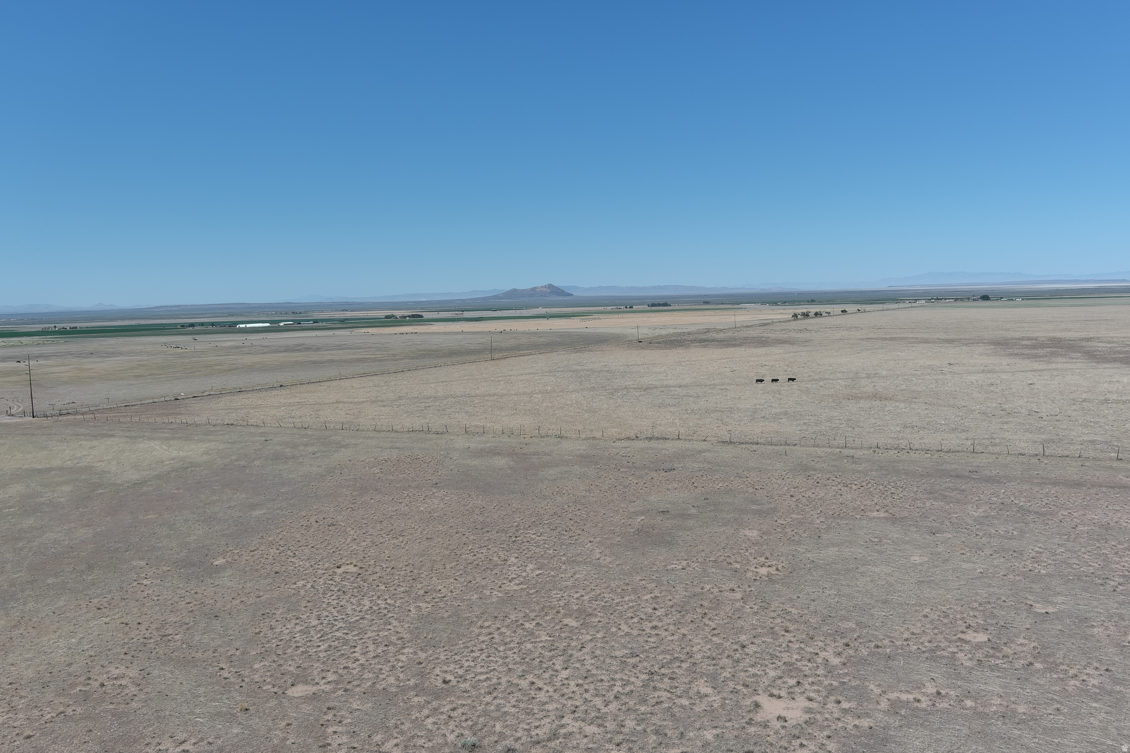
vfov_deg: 45.0
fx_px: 910
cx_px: 565
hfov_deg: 63.7
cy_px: 376
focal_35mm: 29
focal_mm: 10.13
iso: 100
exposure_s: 1/1600
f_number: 2.8
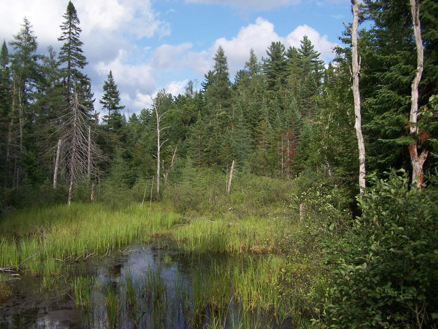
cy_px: 164
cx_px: 219
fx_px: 481
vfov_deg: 37.7
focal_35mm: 38
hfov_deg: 49.0
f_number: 2.8
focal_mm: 6.3
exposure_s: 1/1000
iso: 80
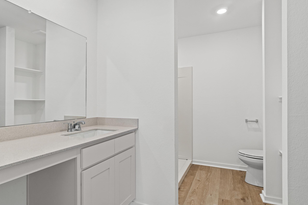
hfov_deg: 86.9
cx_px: 156
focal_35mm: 19
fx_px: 163
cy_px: 104
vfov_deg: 64.6
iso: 250
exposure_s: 1/5
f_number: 9
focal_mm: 12
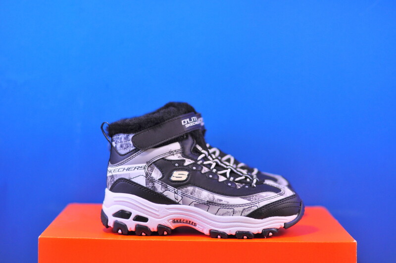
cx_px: 198
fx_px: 824
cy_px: 132
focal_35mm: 75
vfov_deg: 18.1
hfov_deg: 27.0
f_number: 2
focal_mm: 50
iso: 250
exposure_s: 1/320
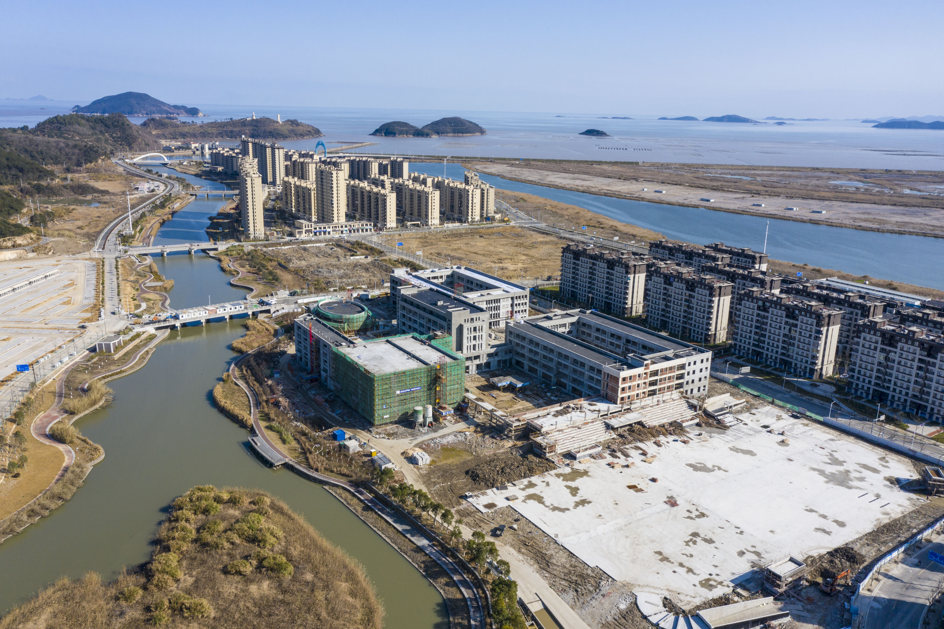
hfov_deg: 65.5
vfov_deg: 46.4
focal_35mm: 28
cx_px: 472
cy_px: 314
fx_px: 734
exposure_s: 1/640
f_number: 6.3
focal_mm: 10.26
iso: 100
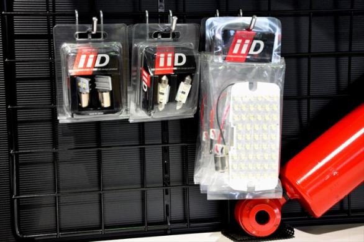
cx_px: 182
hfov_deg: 28.1
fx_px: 727
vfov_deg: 18.9
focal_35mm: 72
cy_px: 121
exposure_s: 1/125
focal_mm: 48
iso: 3200
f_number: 5.6
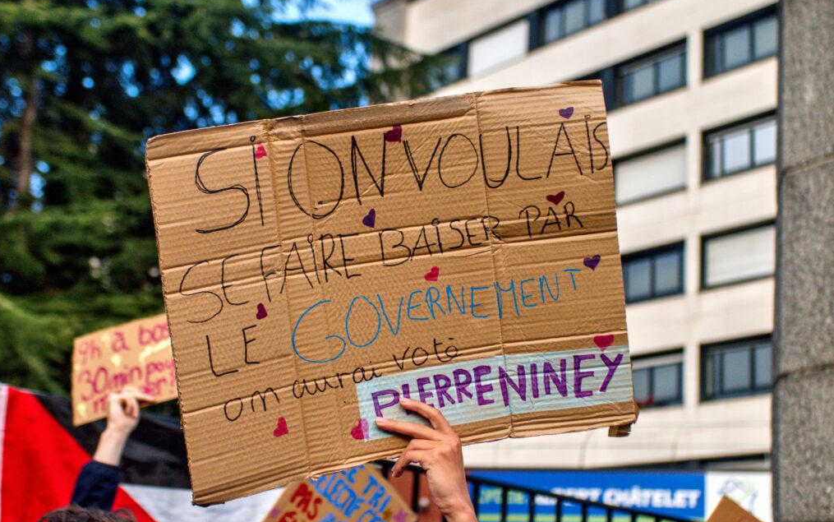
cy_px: 279
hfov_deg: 33.0
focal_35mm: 62
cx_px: 417
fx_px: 1410
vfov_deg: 21.0
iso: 1600
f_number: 2.2
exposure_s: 1/400
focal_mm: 28
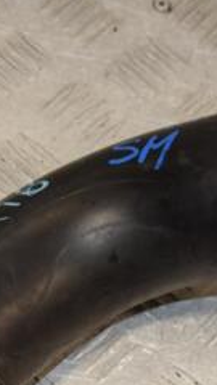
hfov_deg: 8.1
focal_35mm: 149
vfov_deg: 14.4
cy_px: 302
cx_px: 166
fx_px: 1524
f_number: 6.3
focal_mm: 38
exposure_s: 1/200
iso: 800
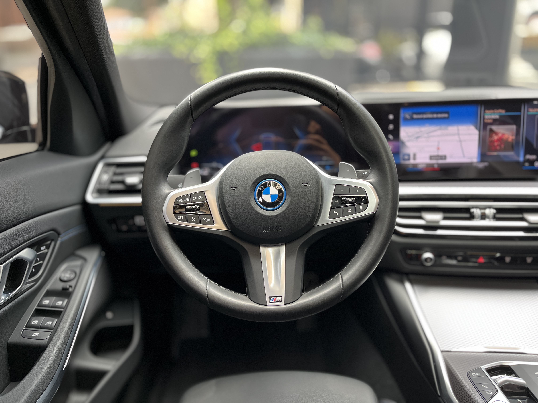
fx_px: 404
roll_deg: +0.7
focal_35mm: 26
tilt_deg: -19.1
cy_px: 202
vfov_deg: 53.1
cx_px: 269
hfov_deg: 67.3
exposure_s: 1/81
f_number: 1.6
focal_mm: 5.1
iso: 125
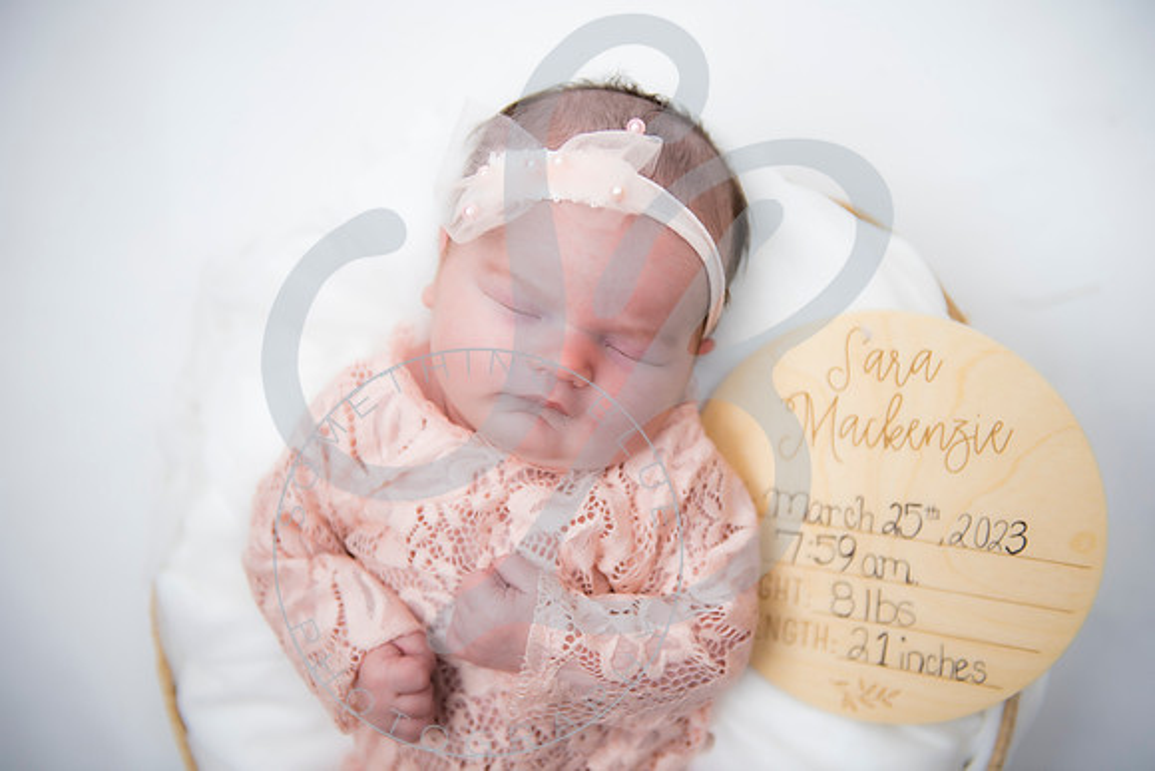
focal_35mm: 50
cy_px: 386
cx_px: 578
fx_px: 1604
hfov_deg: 39.6
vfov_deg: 27.0
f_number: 2.8
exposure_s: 1/125
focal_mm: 50
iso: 200
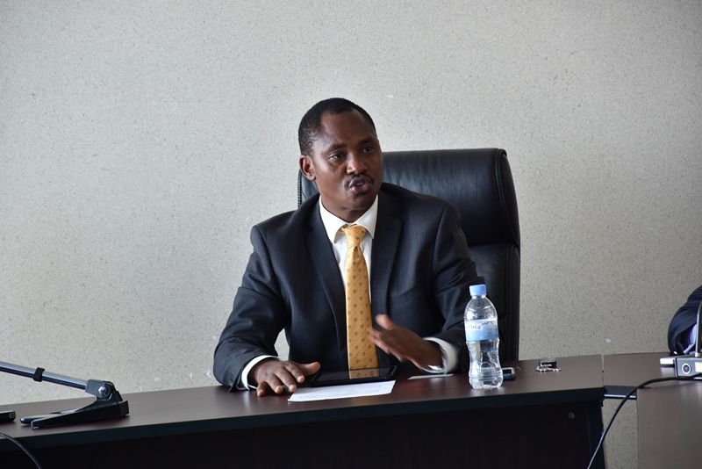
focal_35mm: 210
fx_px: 4096
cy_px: 234
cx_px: 351
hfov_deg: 9.8
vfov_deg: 6.5
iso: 200
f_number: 5.6
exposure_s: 1/8
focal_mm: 140
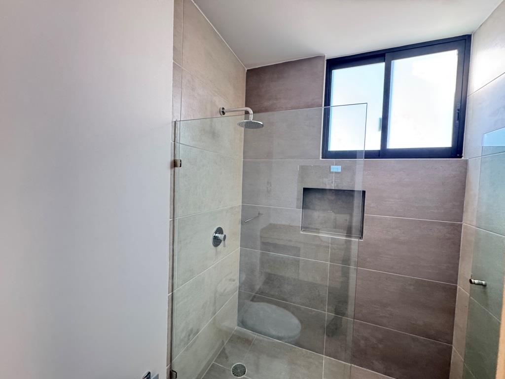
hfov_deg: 102.1
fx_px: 204
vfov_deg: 85.7
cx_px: 252
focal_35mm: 14
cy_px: 190
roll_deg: +0.4
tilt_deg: -2.6
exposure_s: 1/67
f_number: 2.2
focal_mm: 2.22
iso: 320
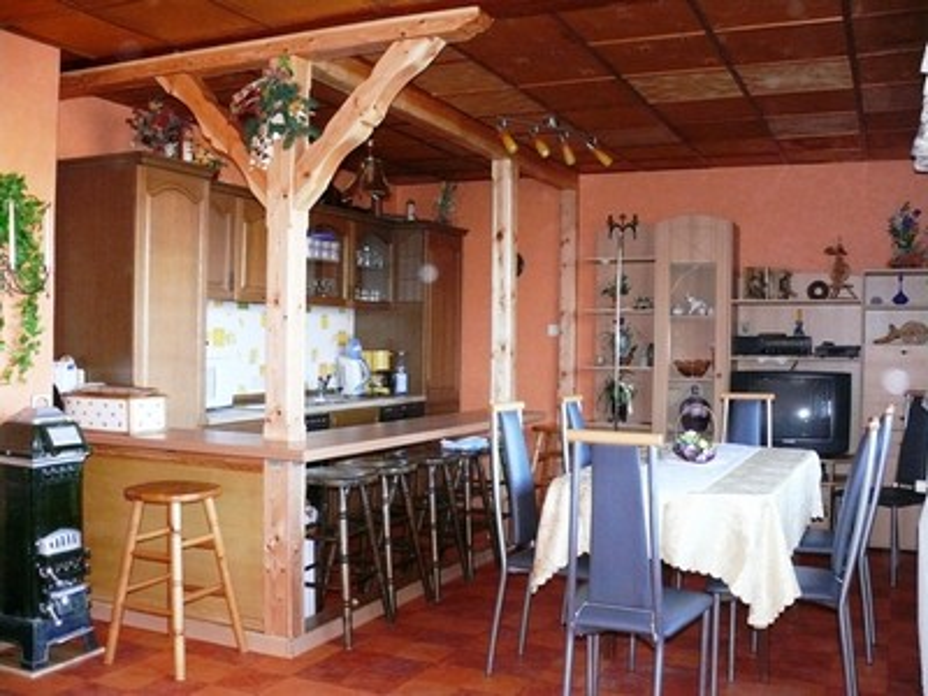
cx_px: 464
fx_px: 938
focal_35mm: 35
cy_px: 348
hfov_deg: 52.6
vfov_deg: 40.7
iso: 400
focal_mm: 7.4
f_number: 2.8
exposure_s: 1/60
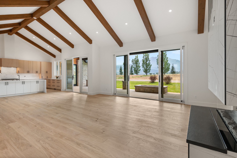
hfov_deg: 93.3
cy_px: 79
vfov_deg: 70.4
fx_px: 112
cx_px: 118
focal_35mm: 17
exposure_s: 1/60
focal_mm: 17
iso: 640
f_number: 7.1
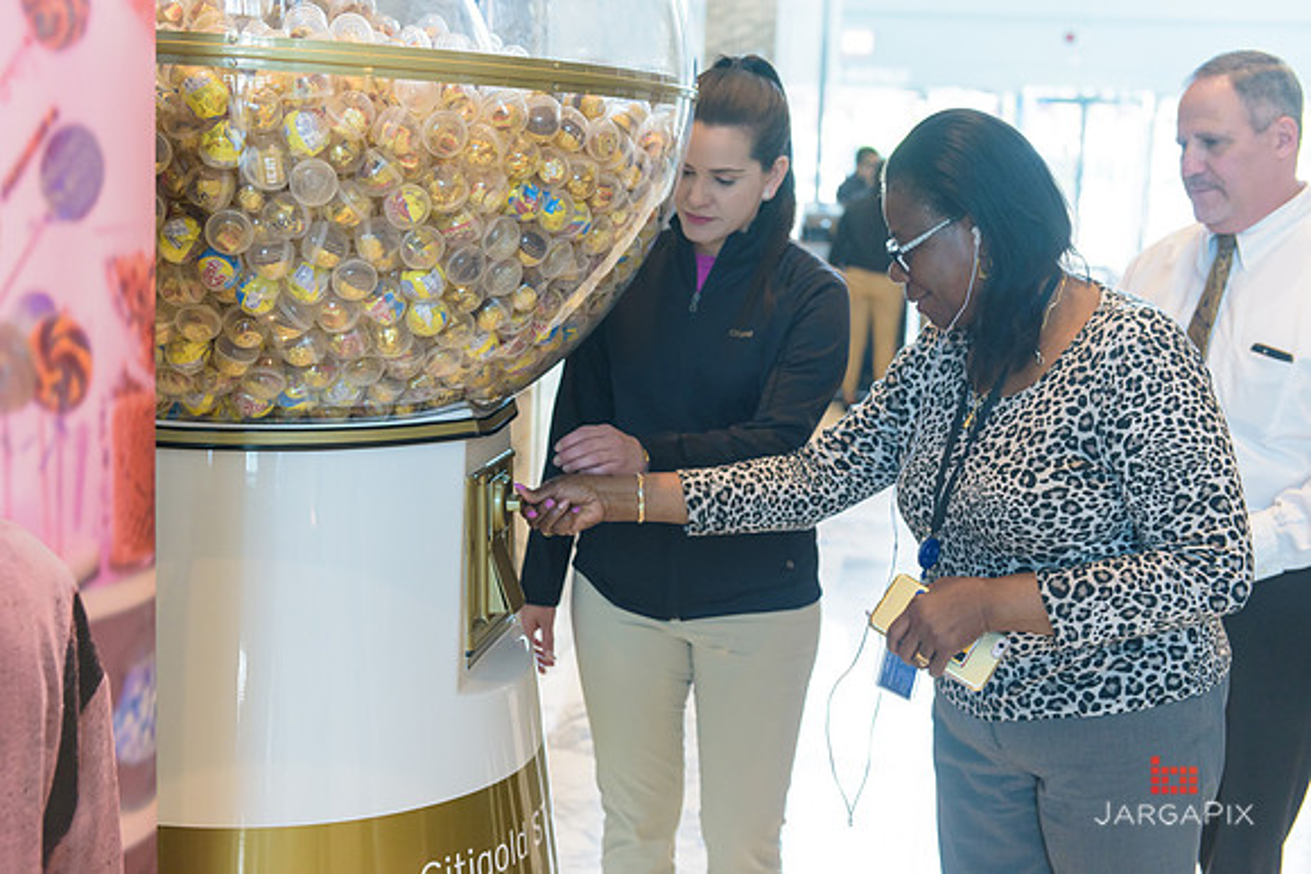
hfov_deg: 38.2
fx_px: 1894
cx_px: 656
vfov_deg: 26.0
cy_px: 437
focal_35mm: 52
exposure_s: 1/160
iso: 1600
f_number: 3.2
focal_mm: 52
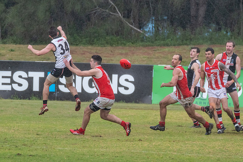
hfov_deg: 2.5
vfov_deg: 1.7
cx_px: 115
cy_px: 78
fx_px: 5567
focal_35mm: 825
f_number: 7.1
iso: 1250
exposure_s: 1/2500
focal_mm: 460
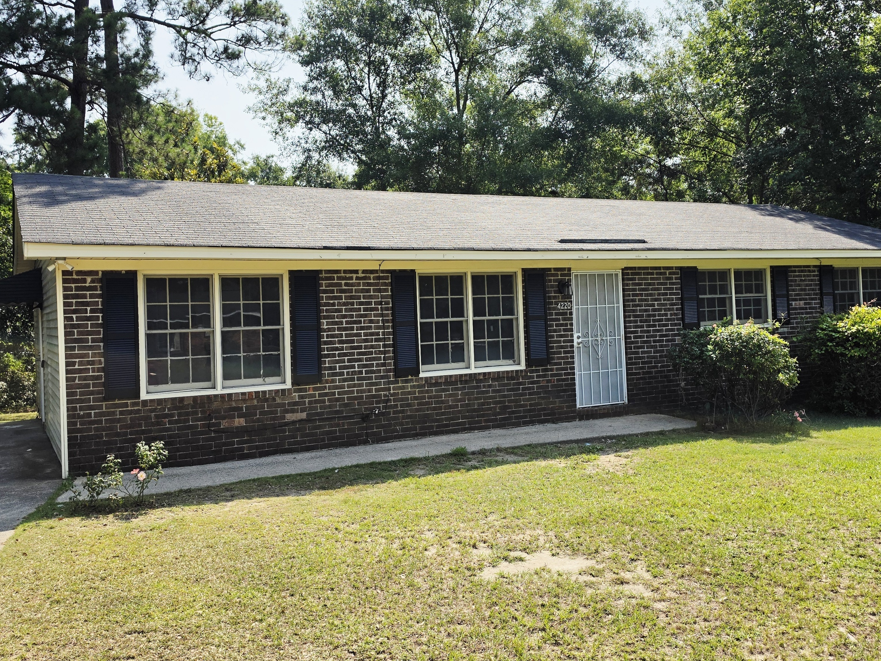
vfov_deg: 46.8
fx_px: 763
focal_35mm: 30
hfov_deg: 60.0
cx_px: 437
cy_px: 316
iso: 40
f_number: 1.4
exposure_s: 1/10000
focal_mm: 6.5
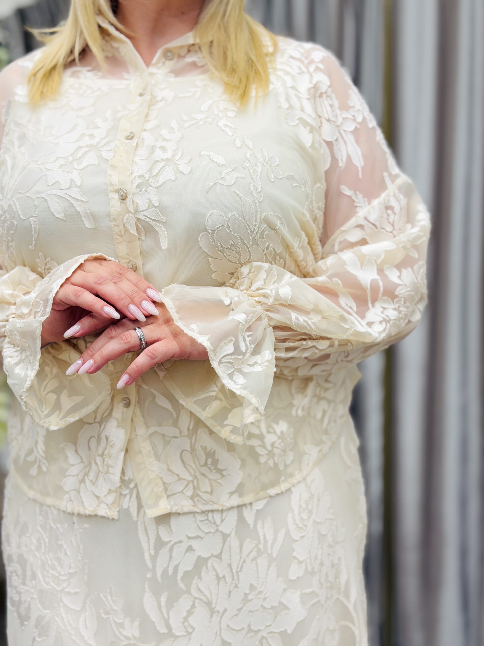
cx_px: 242
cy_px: 323
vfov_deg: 39.7
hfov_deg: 30.3
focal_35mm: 48
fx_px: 895
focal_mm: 6.76
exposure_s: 1/122
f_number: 1.78
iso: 50
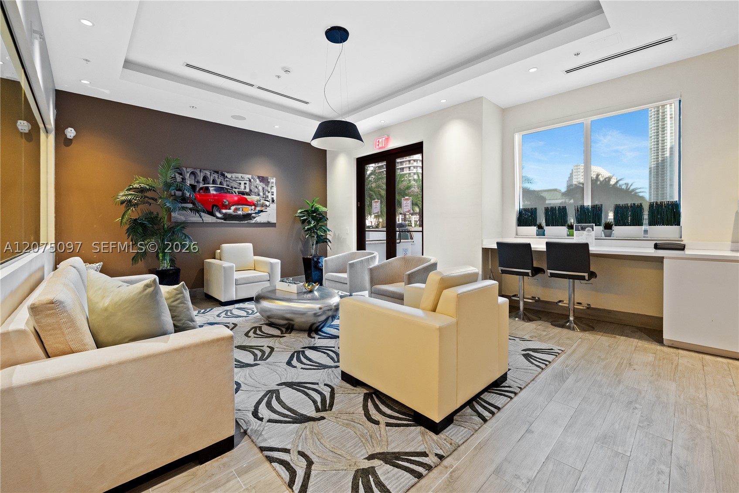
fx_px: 287
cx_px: 370
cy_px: 246
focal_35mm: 14
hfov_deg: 104.2
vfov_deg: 81.2
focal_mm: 14
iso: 1400
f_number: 8
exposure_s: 1/13
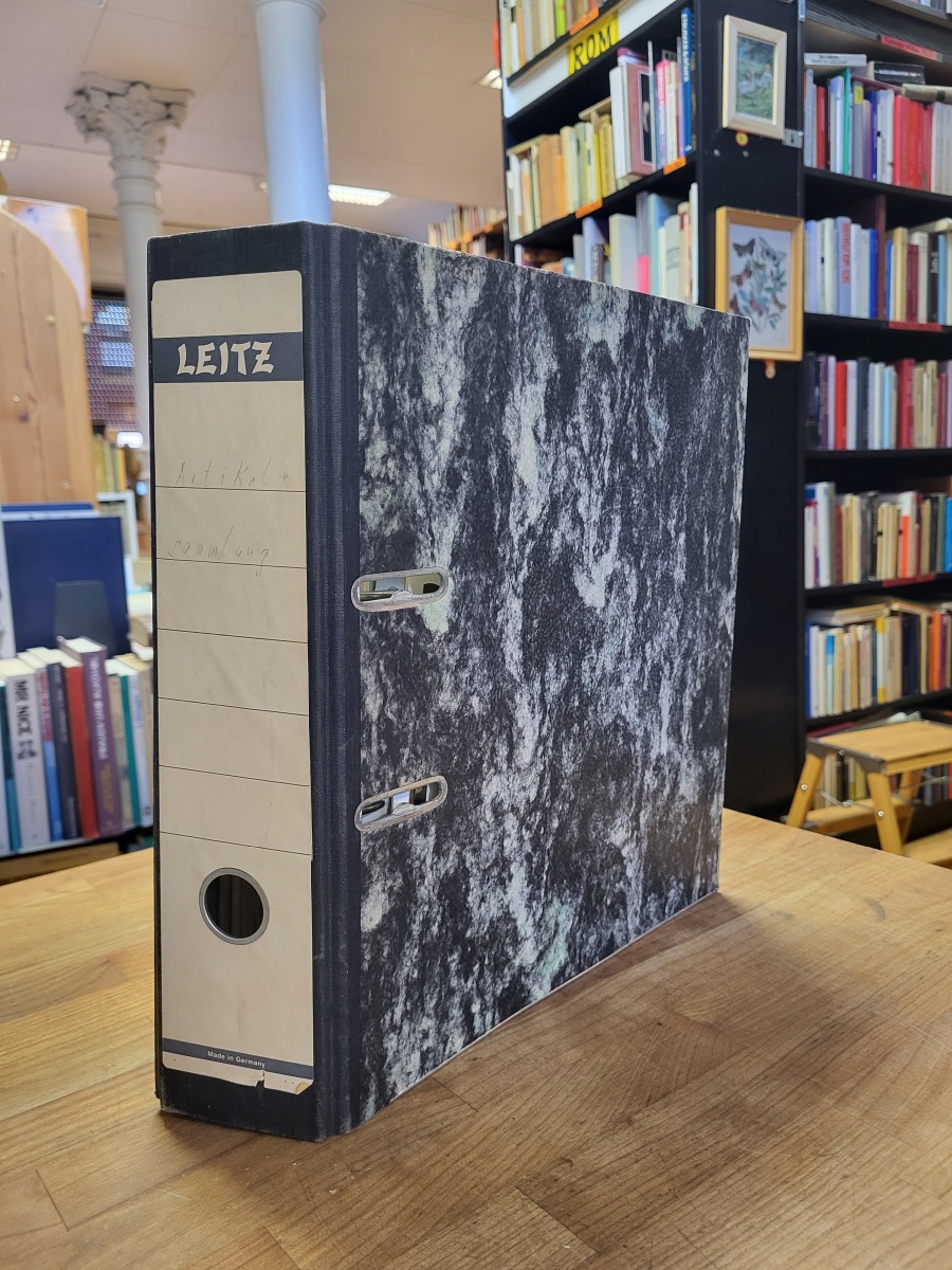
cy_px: 635
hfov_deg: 53.1
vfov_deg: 67.3
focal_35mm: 26
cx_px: 476
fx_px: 953
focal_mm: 5.4
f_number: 1.8
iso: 400
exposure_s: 1/50
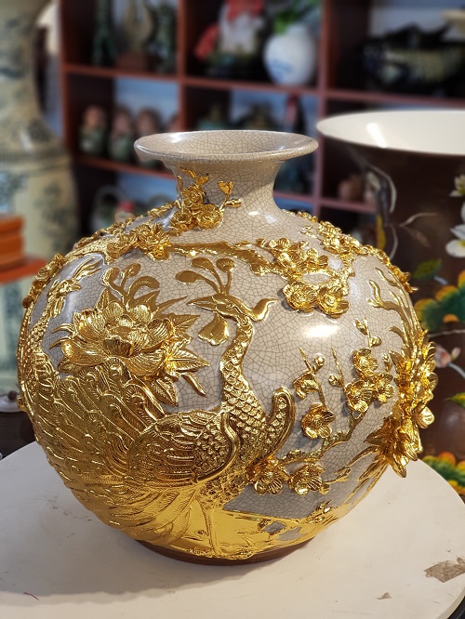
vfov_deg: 36.8
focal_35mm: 52
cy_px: 310
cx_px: 232
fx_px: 931
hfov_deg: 28.1
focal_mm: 6
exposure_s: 1/33
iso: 64
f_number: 2.4
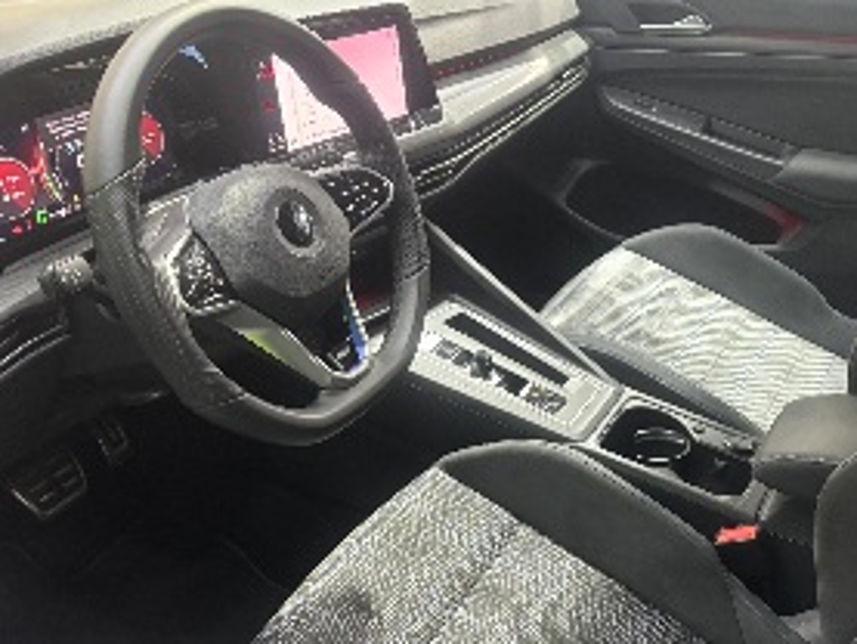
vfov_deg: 36.2
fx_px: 966
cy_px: 458
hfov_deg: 47.8
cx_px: 418
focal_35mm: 39
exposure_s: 1/50
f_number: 1.6
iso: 400
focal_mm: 5.96
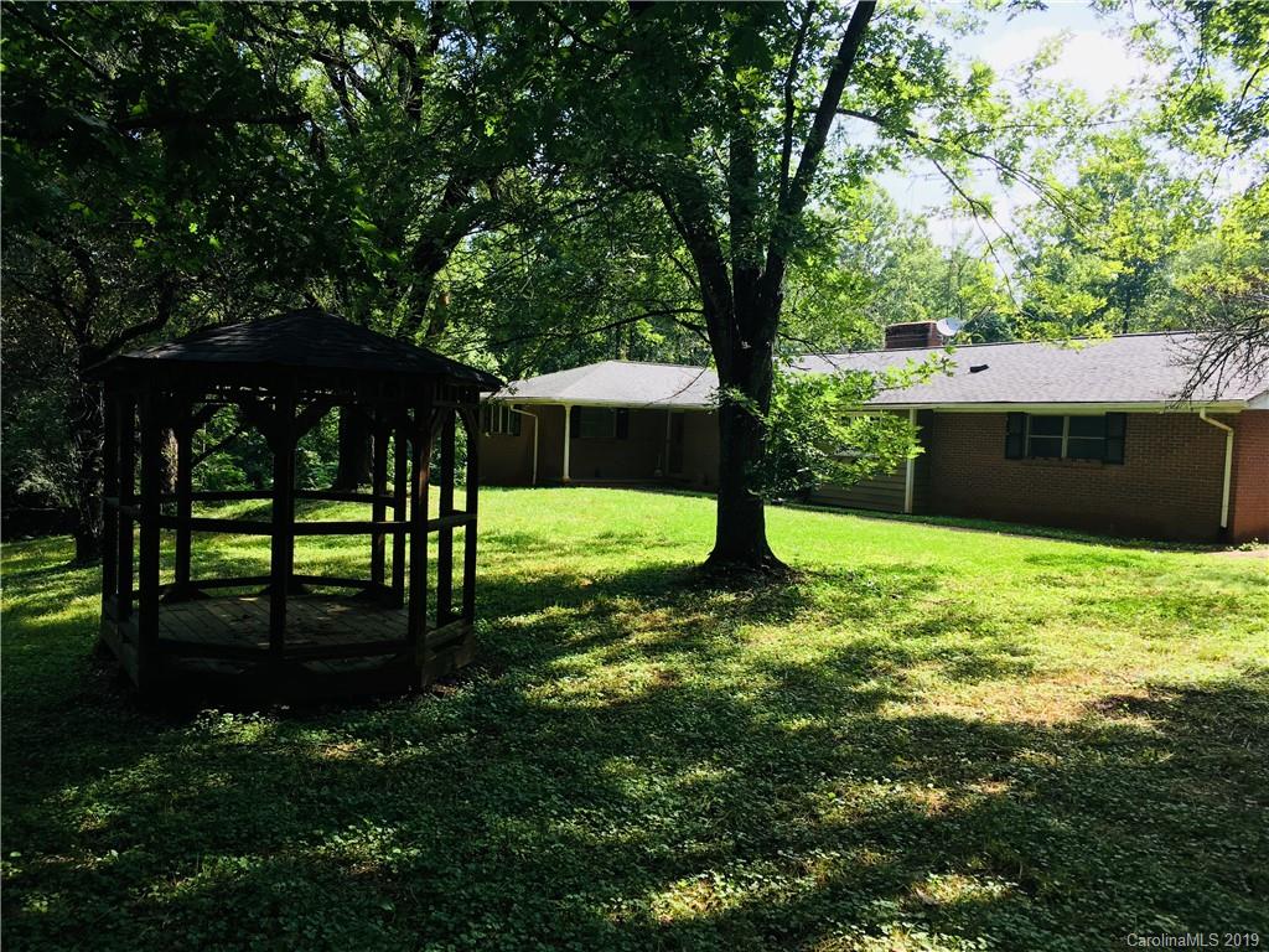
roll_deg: -2.7
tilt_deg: -1.9
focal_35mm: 29
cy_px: 476
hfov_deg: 61.7
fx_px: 1063
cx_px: 634
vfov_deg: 48.2
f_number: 2.2
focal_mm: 4.15
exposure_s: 1/375
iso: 25
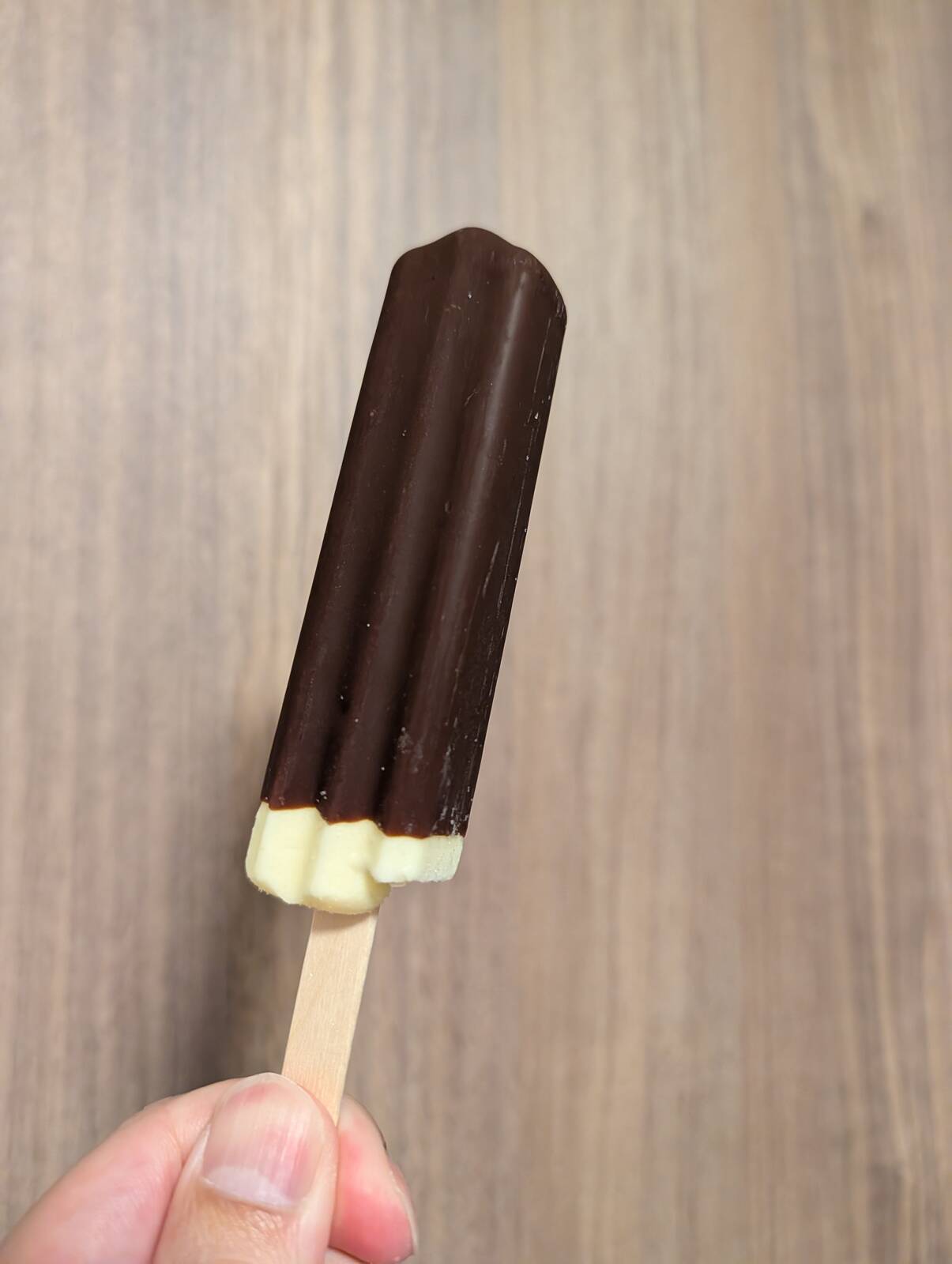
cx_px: 476
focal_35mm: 24
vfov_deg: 71.5
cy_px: 632
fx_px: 878
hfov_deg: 56.9
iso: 1553
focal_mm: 6.9
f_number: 1.68
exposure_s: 1/120
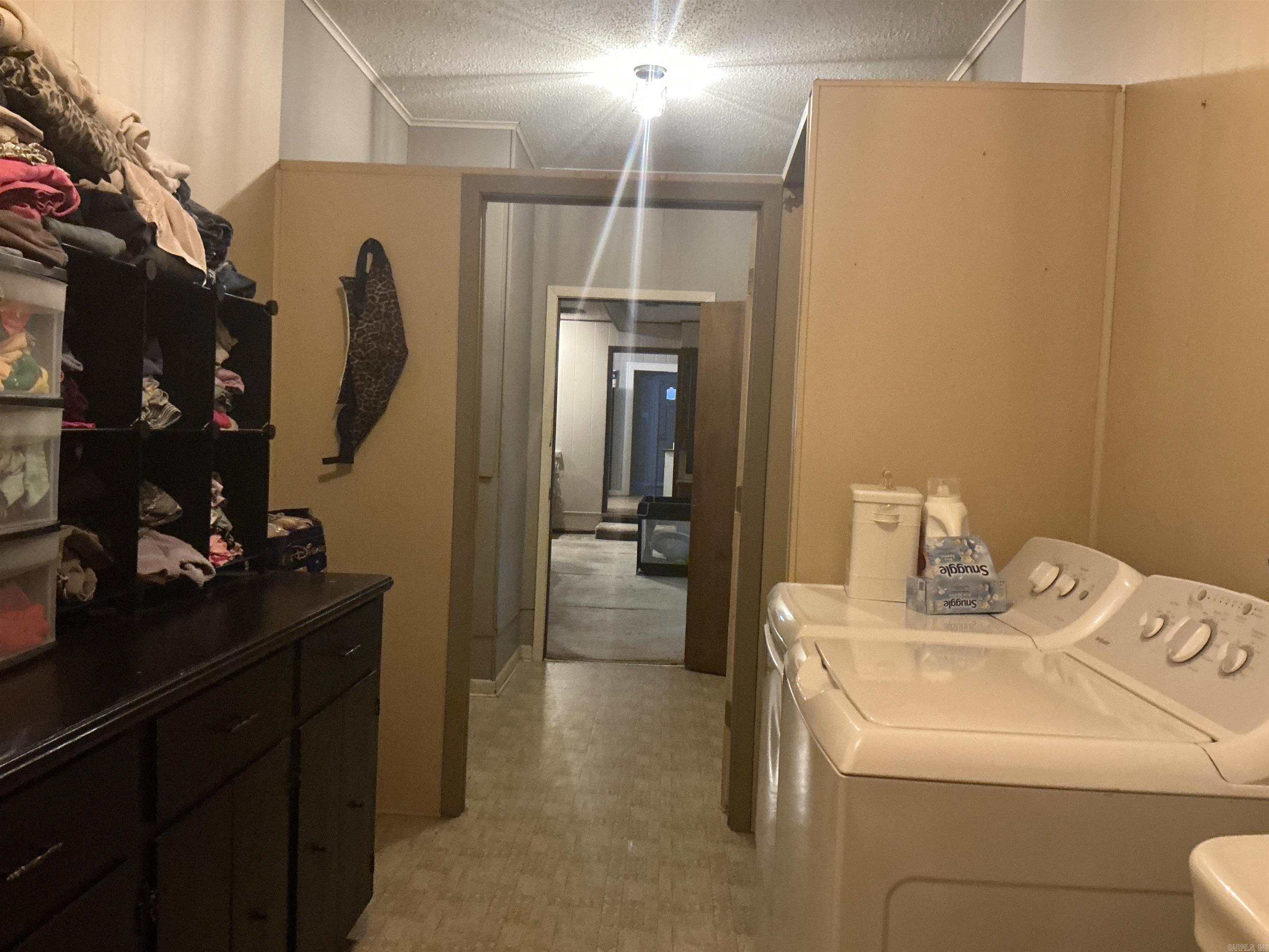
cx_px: 634
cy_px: 476
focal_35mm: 28
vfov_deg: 49.7
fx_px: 1026
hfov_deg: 63.4
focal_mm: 3
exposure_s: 1/30
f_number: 1.8
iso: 500
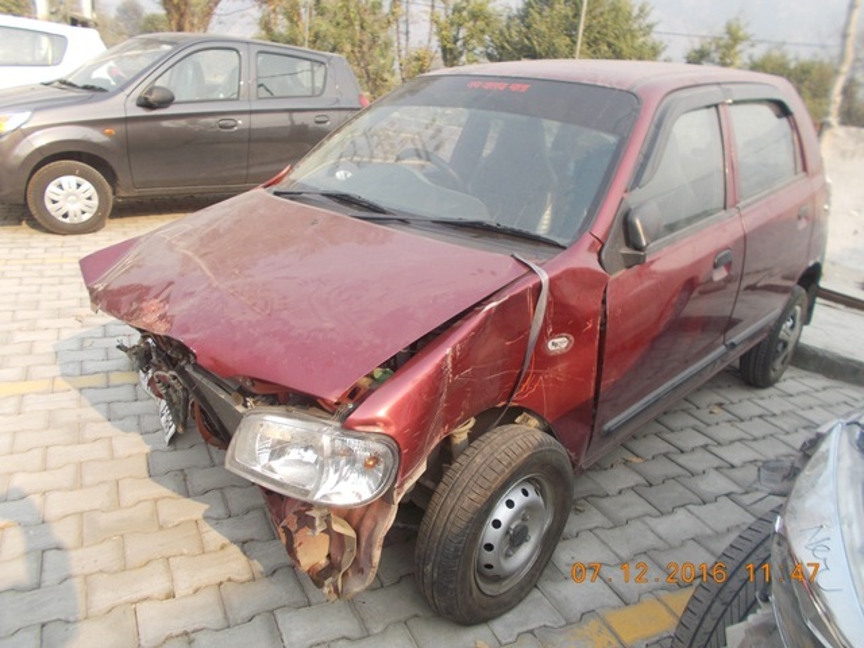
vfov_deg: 53.1
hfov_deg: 67.3
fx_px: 649
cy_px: 324
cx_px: 432
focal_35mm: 26
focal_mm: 4.6
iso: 80
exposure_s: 1/250
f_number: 3.2
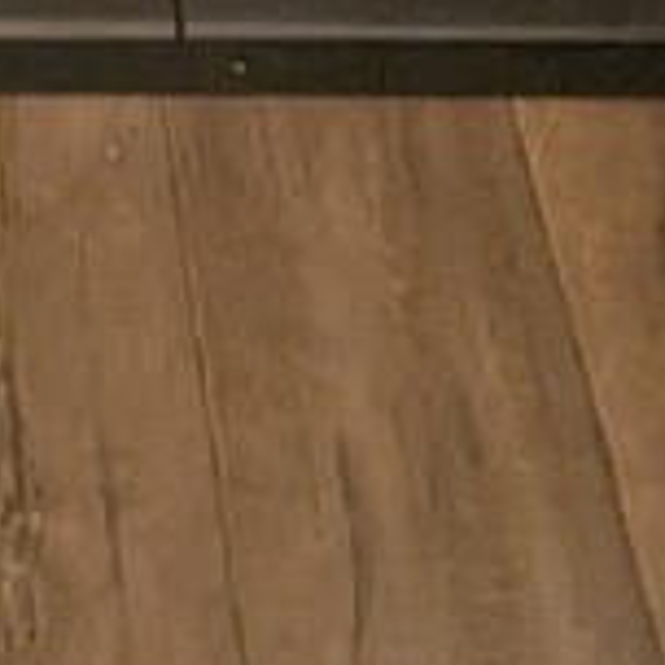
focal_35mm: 130
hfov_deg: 12.9
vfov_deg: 9.4
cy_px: -1531
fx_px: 2825
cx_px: -238
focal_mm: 2.35
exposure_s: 1/23.8
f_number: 2.2
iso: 259
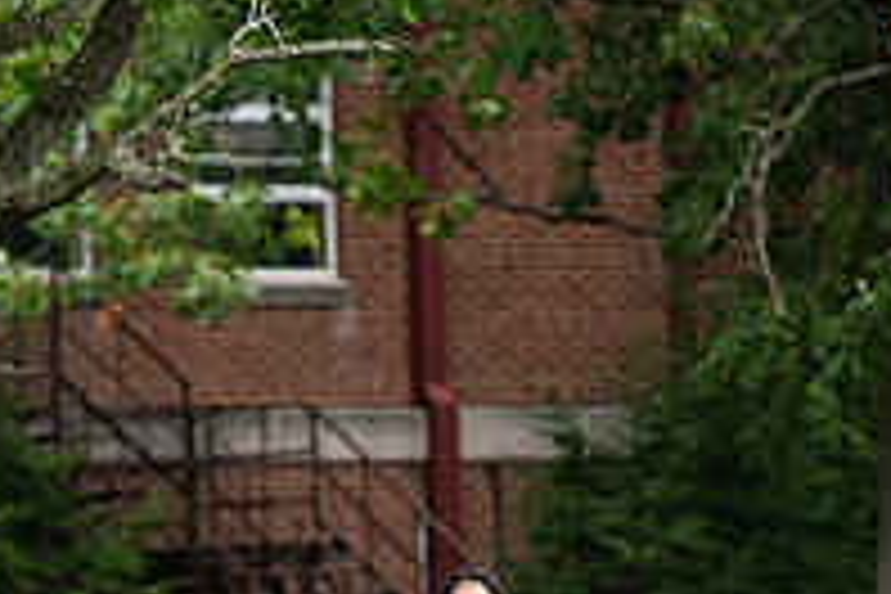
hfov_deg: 3.5
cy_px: 641
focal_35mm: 585
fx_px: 14478
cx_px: 238
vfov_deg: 2.3
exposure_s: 1/500
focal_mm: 200
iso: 250
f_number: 3.2
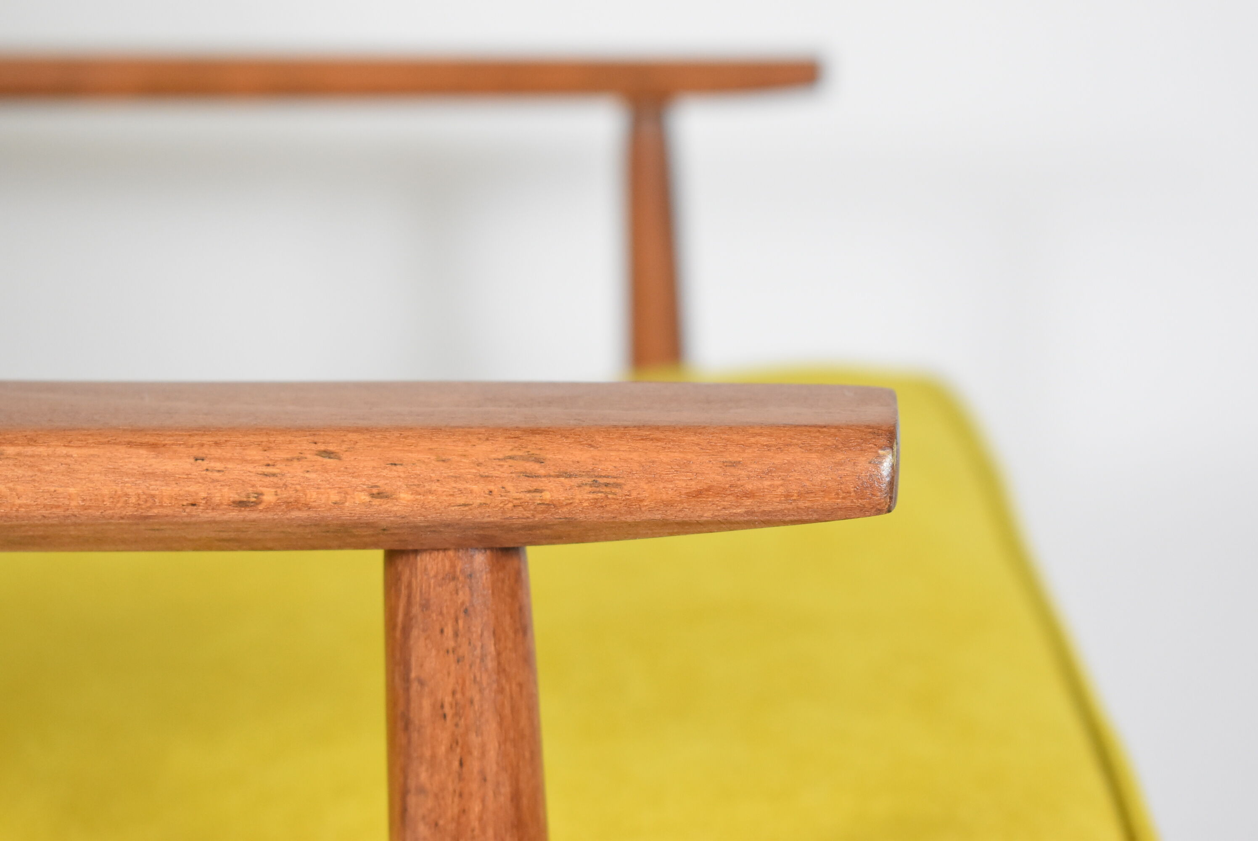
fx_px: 2518
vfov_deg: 19.0
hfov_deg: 28.1
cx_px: 629
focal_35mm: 72
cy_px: 420
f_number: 5.3
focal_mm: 48
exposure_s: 1/125
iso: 1800
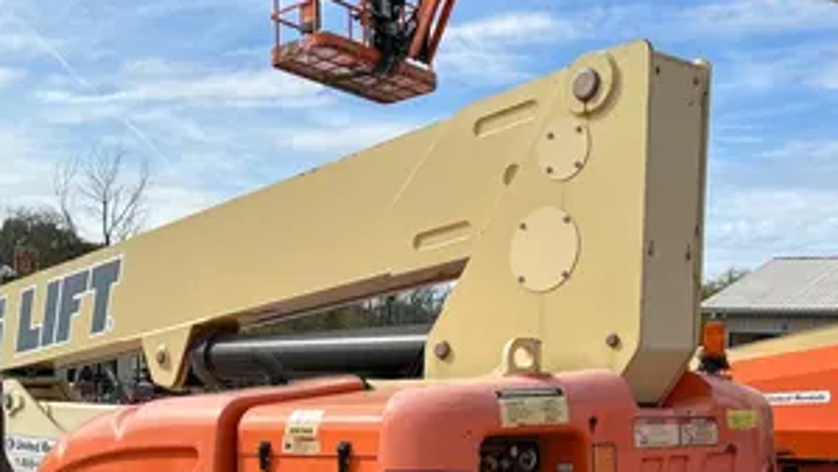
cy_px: 538
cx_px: 235
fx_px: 1156
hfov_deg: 39.0
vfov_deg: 21.7
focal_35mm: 52
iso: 50
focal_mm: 5.7
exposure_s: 1/3831
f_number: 1.5
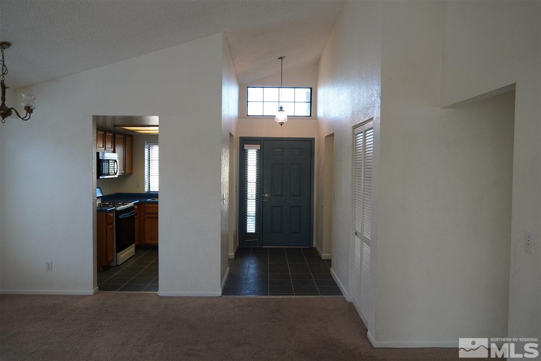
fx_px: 406
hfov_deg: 67.4
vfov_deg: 47.9
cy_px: 180
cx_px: 270
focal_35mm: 27
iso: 500
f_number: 4
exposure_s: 1/160
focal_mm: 18
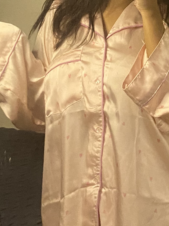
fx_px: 638
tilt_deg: -12.7
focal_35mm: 98
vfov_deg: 19.1
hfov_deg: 15.0
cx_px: 144
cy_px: -30
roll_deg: +1.6
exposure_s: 1/60
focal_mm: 4.25
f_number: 1.8
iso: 400
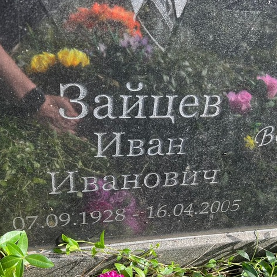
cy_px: 173
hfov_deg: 42.7
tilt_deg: -37.1
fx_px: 353
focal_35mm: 39
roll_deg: -5.7
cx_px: 159
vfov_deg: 42.5
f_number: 1.5
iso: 50
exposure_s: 1/692
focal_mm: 5.7
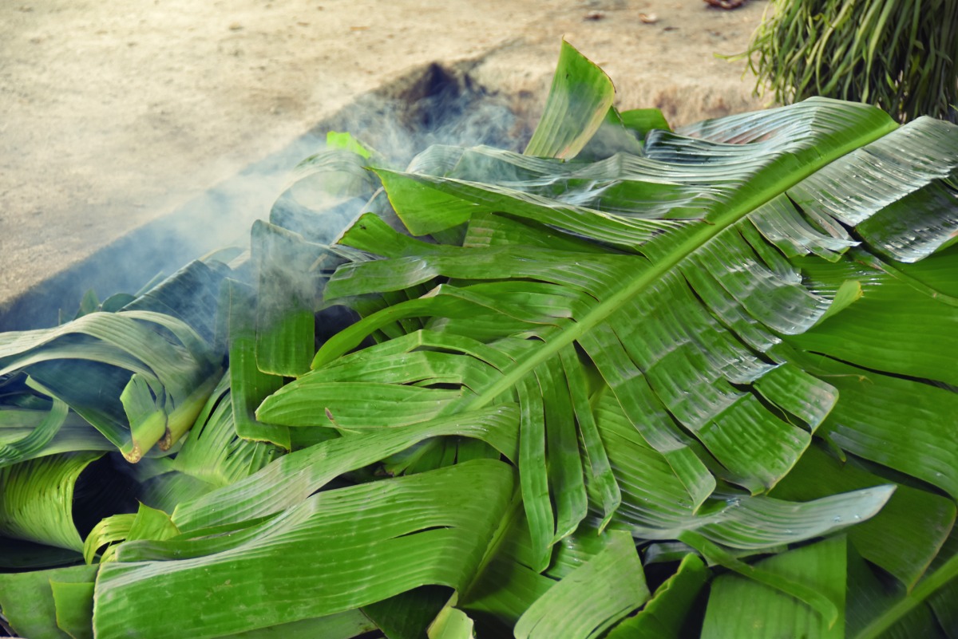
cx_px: 479
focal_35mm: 158
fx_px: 4193
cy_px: 320
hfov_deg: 13.0
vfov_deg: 8.7
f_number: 5.3
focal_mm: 105
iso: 400
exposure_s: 1/100
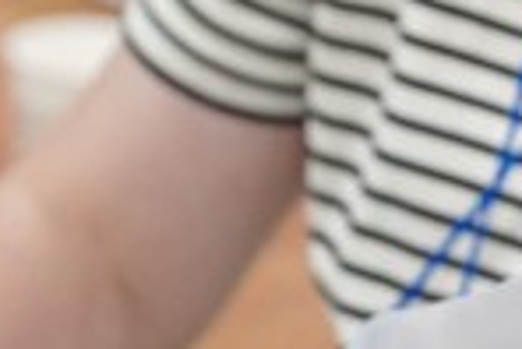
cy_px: 568
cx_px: 667
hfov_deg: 3.6
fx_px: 8360
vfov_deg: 2.4
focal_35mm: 576
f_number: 4
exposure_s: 1/160
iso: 2500
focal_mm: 95
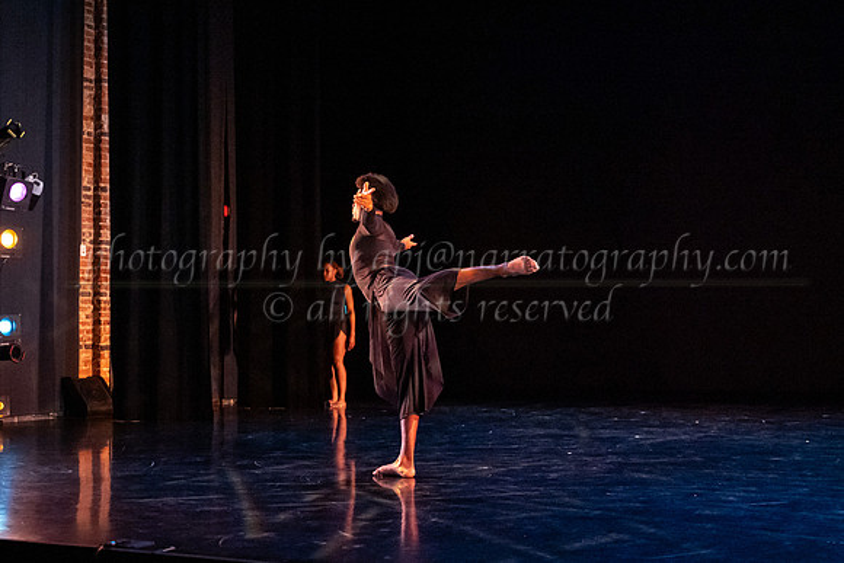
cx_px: 501
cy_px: 279
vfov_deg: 27.1
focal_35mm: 50
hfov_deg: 39.6
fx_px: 1169
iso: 6400
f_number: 3.2
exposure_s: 1/250
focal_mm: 37
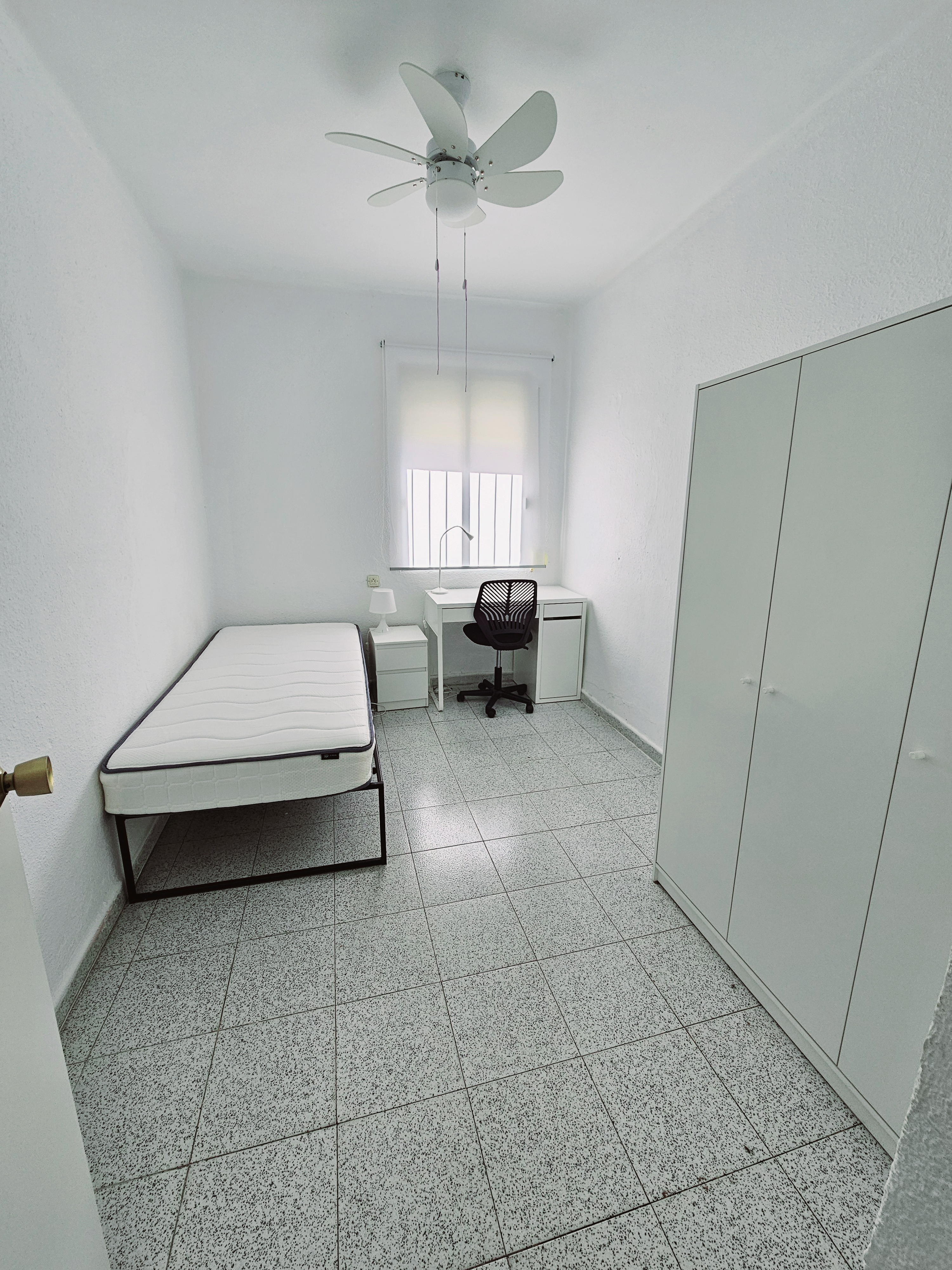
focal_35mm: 13
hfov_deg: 89.9
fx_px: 477
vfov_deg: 106.2
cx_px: 476
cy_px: 635
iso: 50
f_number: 2.2
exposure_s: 1/192
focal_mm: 2.2
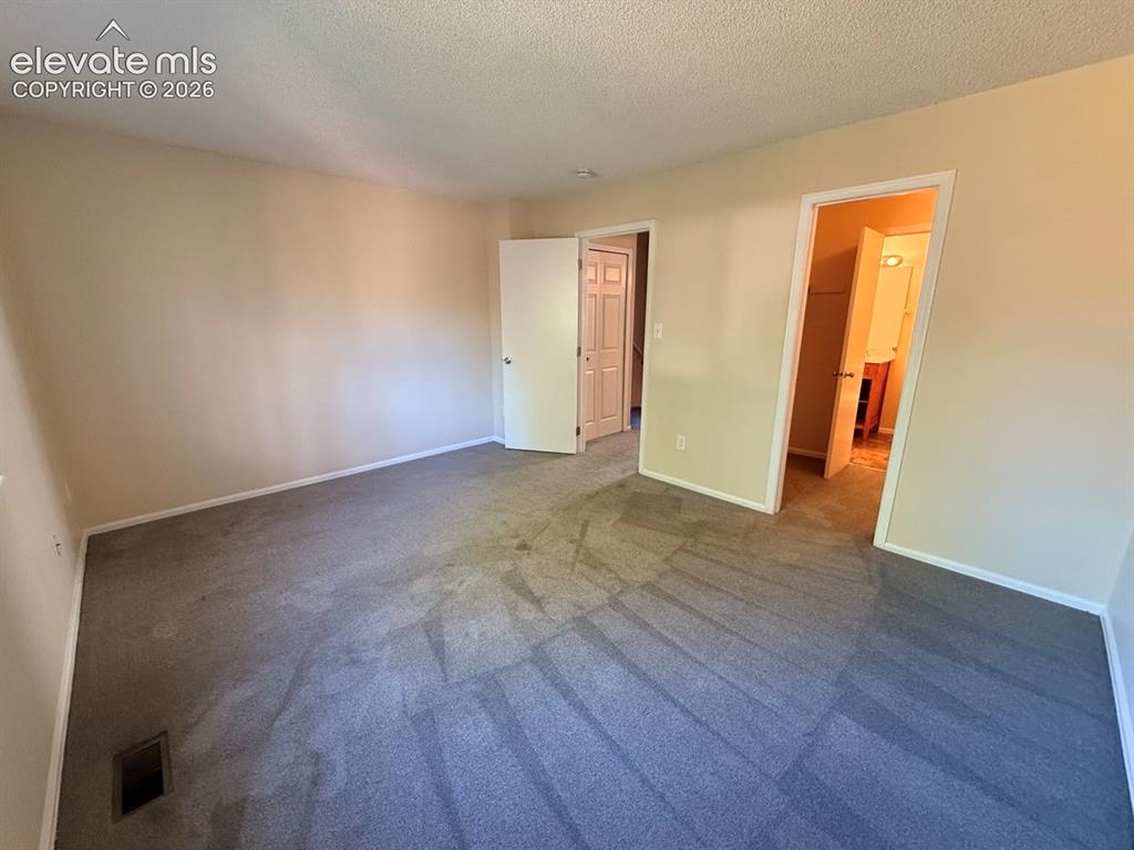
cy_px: 425
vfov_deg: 85.7
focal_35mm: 14
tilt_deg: -14.0
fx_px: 459
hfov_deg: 102.1
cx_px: 567
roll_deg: +0.0
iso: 500
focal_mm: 2.22
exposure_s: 1/60
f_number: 2.2
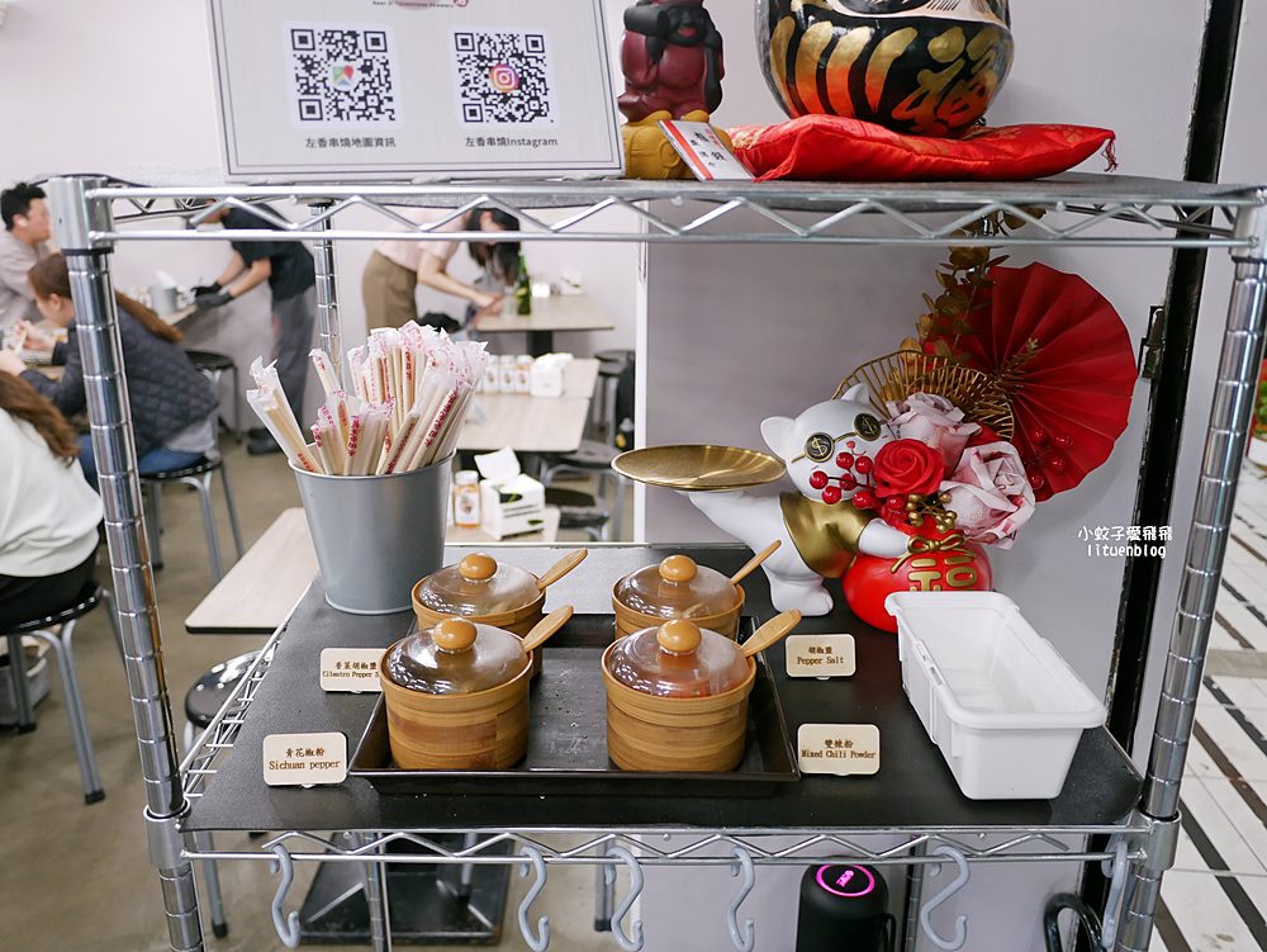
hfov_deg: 63.4
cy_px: 476
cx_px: 634
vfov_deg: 49.8
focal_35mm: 28
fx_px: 1025
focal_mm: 14
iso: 800
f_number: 2.5
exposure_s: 1/60
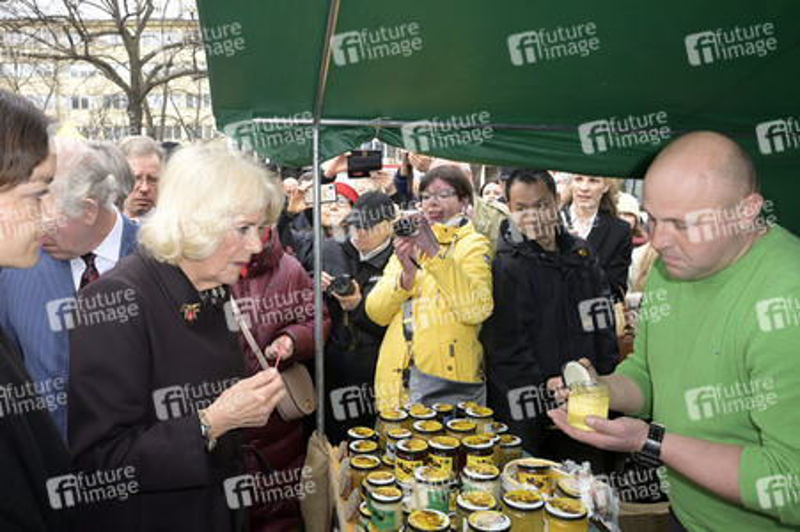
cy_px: 266
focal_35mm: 24
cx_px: 400
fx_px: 533
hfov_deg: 73.8
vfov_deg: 53.1
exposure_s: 1/250
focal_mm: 24
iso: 1250
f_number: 10
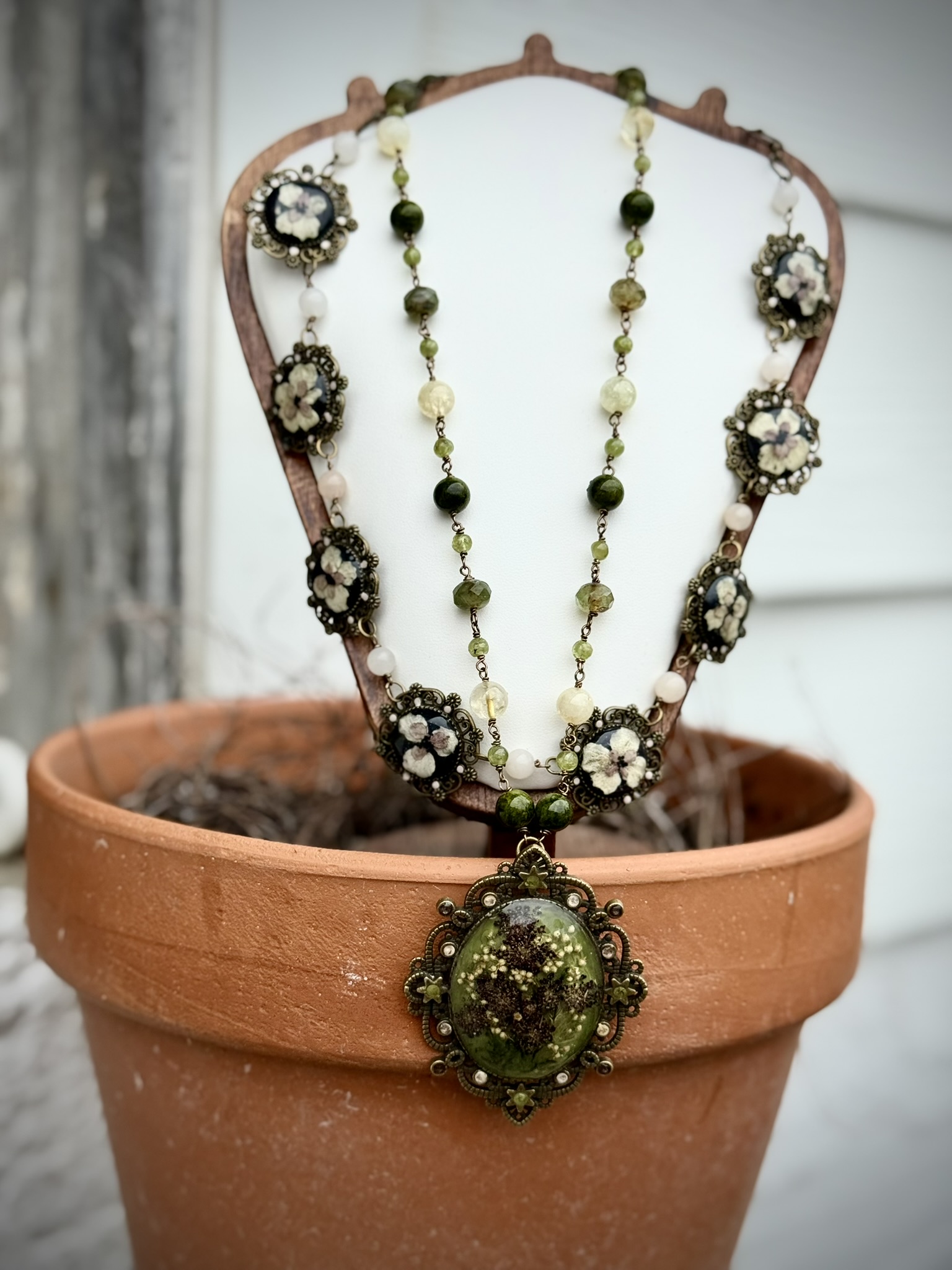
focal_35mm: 48
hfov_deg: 30.3
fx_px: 1760
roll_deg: -1.5
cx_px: 476
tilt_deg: -6.6
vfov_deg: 39.7
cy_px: 635
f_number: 1.78
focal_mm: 6.76
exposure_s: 1/1456
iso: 64
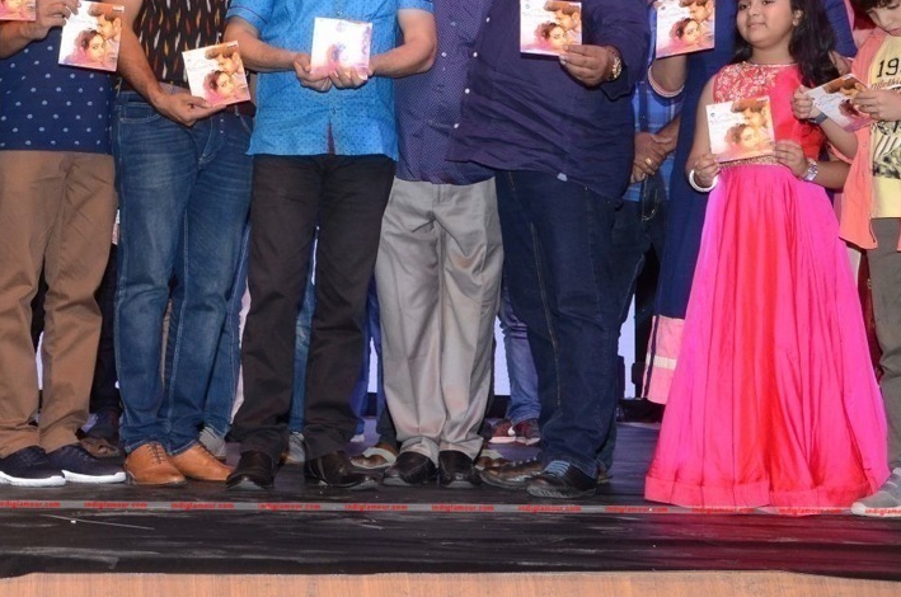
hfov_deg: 22.8
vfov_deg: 15.2
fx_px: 2220
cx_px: 288
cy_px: 109
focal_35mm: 89
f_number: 7.1
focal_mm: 35
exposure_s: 1/125
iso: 1250
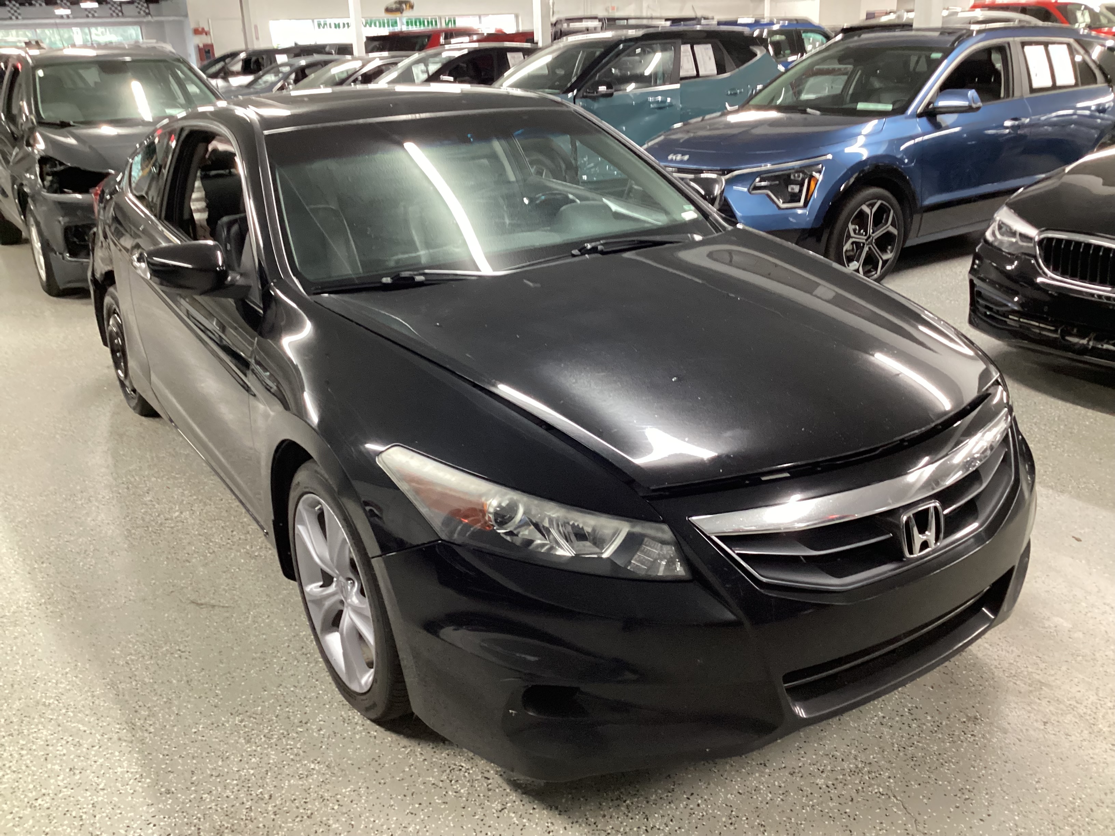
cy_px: 418
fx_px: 999
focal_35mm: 31
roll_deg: +2.4
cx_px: 558
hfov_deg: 58.4
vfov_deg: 45.4
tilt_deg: -22.0
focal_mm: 3.3
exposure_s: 1/30
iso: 320
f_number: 2.4
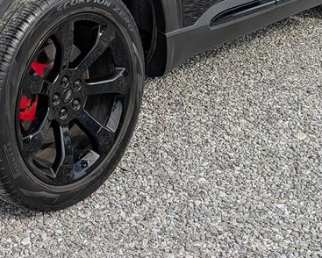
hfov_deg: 21.9
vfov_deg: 17.3
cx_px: 23
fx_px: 810
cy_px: -47
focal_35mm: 85
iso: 45
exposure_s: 1/1449
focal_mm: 5.43
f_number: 1.89
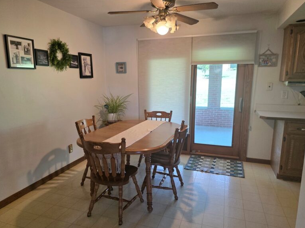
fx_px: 211
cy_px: 117
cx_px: 153
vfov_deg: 56.8
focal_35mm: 24
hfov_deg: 71.6
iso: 200
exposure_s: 1/182
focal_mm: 6.3
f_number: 1.7
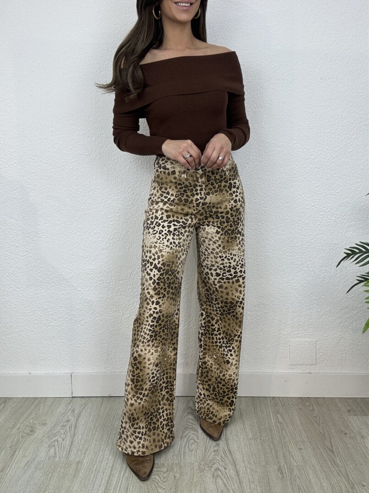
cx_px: 184
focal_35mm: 30
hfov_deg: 46.8
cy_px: 246
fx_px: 426
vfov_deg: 60.0
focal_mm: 2.69
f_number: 1.9
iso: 40
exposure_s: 1/100
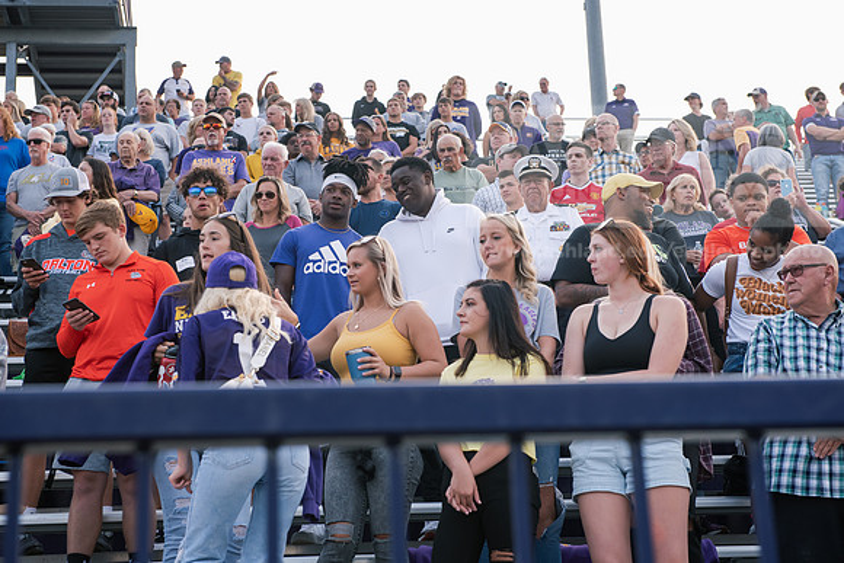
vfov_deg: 19.5
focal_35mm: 70
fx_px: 1641
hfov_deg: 28.8
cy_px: 282
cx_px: 422
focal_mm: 70
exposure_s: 1/320
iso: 640
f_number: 6.3
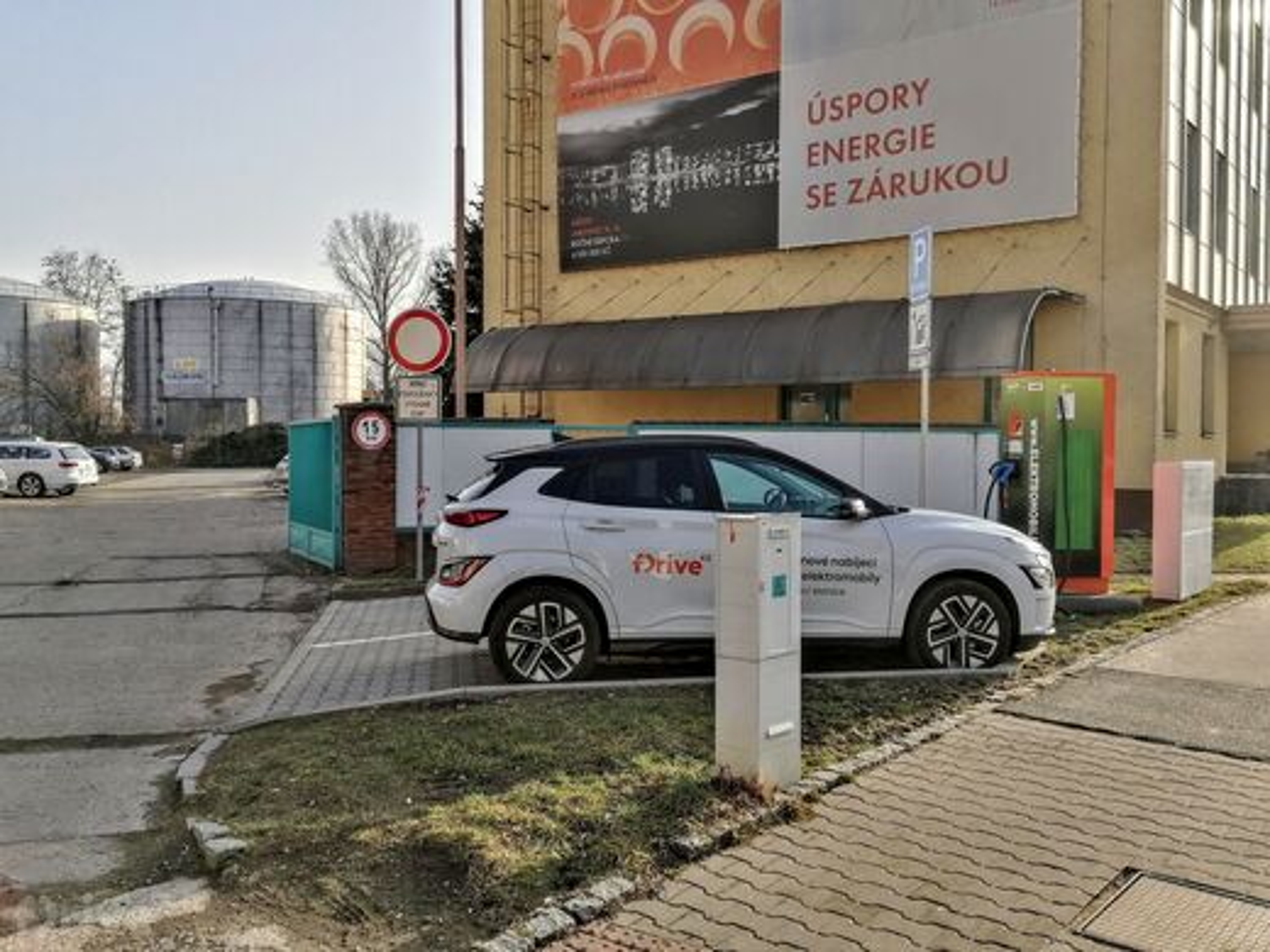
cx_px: 635
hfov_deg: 55.4
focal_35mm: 33
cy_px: 476
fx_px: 1211
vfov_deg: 42.9
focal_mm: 5.3
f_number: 1.8
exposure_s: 1/944
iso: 50
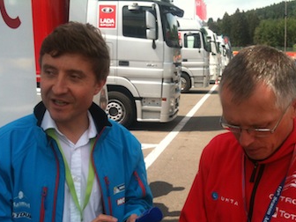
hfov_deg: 38.2
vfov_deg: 28.8
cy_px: 158
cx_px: 144
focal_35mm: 50
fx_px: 428
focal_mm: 3.85
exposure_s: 1/732
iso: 64
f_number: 2.8
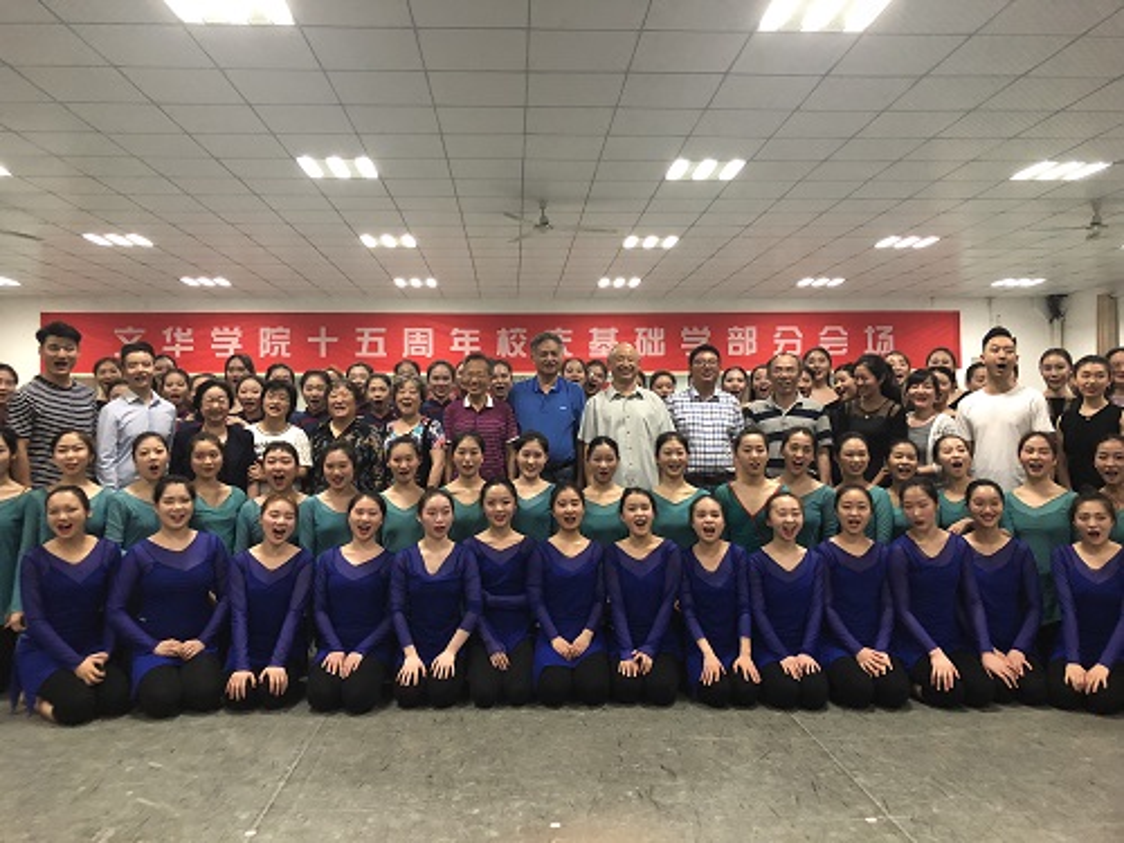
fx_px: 942
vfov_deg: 48.2
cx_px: 562
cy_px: 422
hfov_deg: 61.7
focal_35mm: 29
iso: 100
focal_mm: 3.99
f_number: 1.8
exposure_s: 1/13
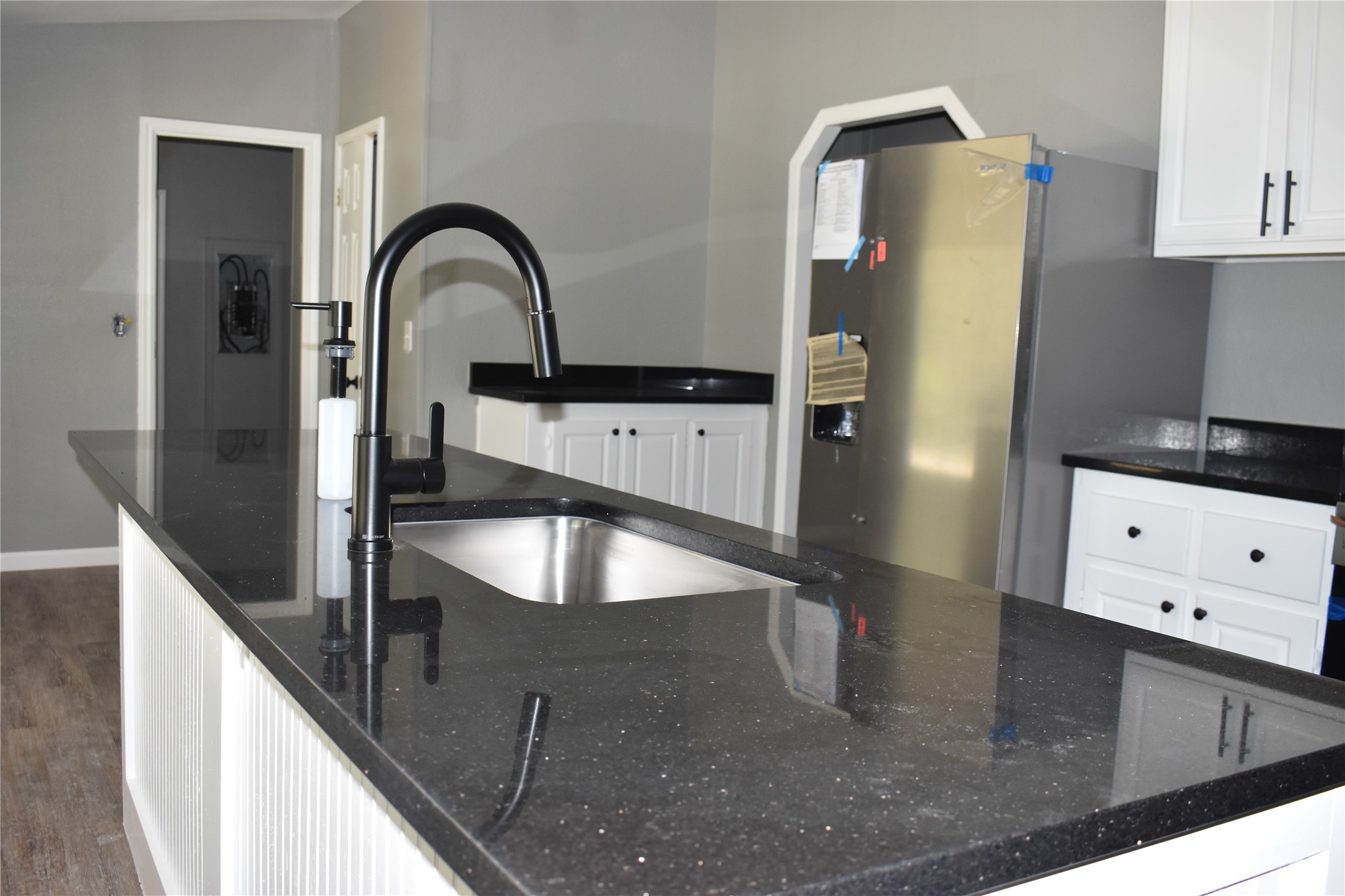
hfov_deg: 57.2
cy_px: 448
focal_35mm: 33
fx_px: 1233
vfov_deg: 40.0
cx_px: 672
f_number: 5
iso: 800
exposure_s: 1/100
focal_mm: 22
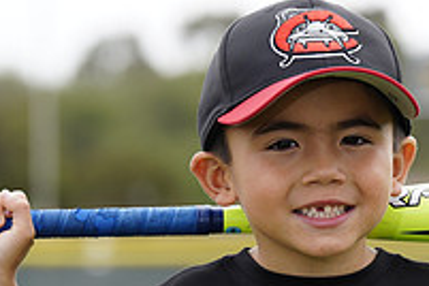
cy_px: 345
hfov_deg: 4.7
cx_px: 290
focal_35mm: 442
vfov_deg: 3.1
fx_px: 5267
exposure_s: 1/250
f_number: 5.6
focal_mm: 153
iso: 100
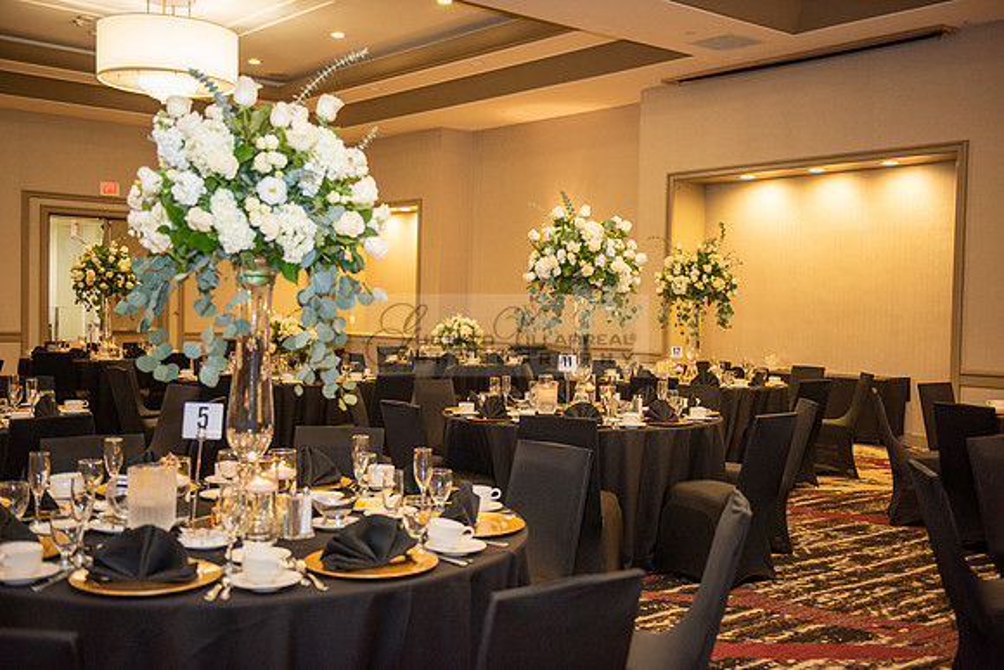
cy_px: 335
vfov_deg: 33.4
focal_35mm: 40
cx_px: 502
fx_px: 1116
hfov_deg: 48.4
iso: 1600
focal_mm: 40
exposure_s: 1/125
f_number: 2.8
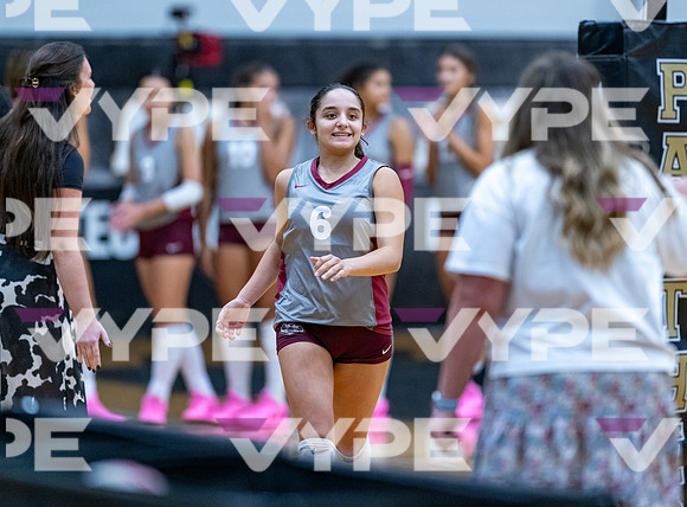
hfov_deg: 7.9
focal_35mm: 252
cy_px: 215
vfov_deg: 5.8
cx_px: 344
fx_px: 4970
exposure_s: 1/1600
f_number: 2
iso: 3200
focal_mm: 200
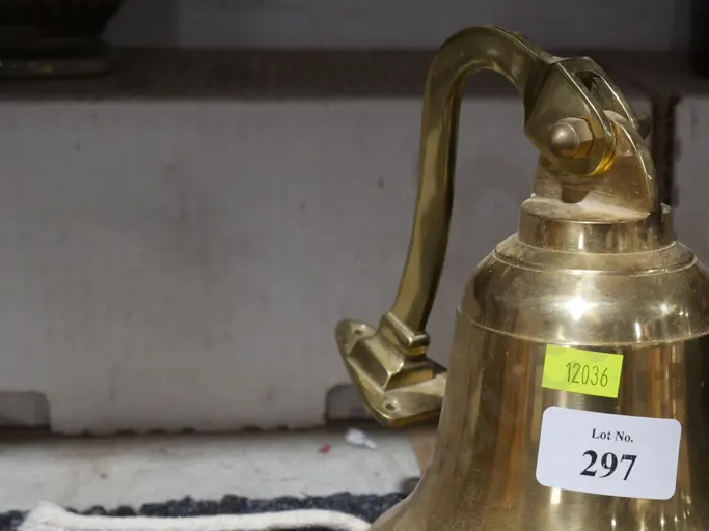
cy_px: 393
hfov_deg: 25.7
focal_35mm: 75
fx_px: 1536
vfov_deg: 19.5
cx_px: 518
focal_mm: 25
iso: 640
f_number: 5.3
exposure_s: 1/60
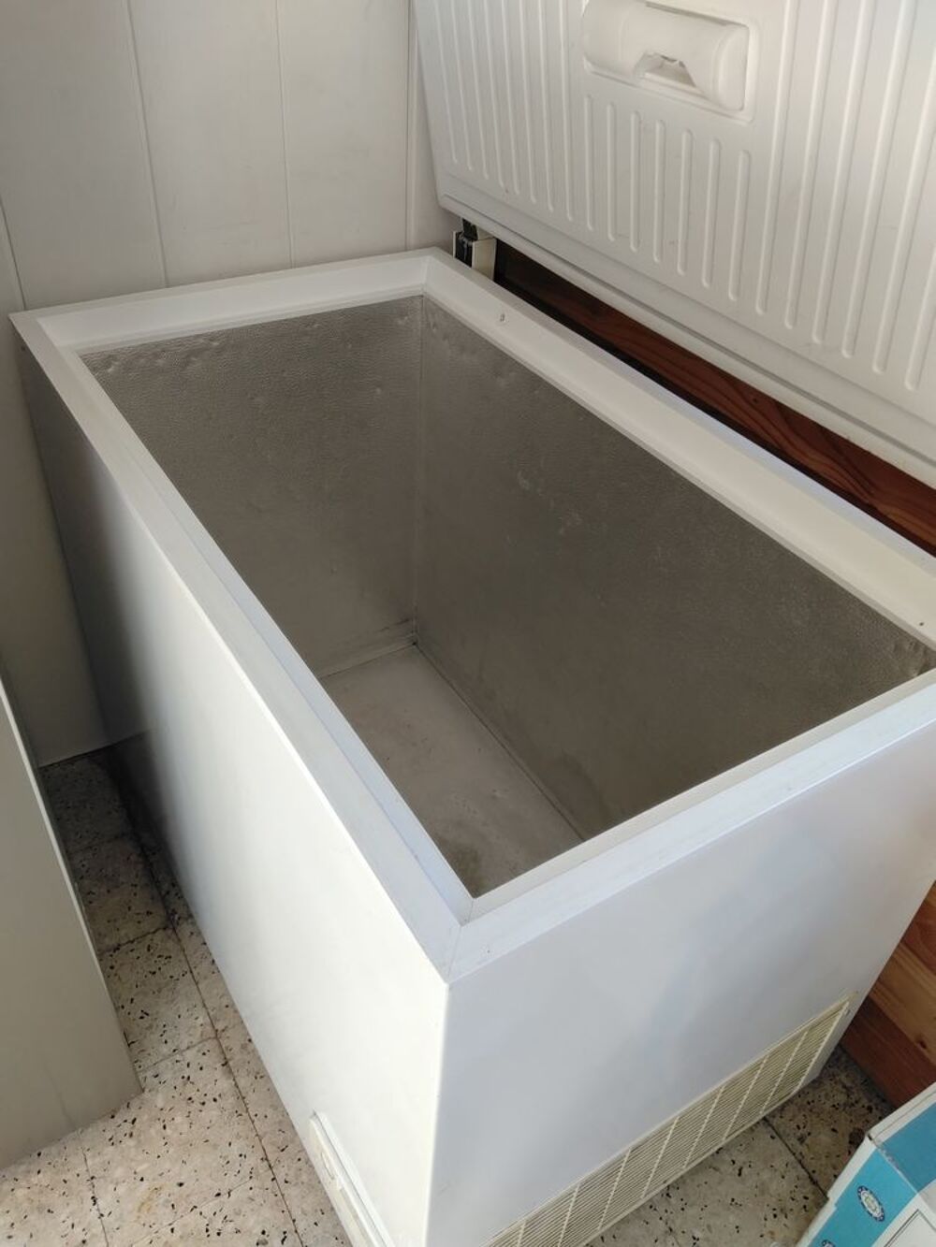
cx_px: 468
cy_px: 624
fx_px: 973
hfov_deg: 51.4
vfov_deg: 65.3
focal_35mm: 27
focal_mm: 4.05
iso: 269
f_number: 1.8
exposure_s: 1/100
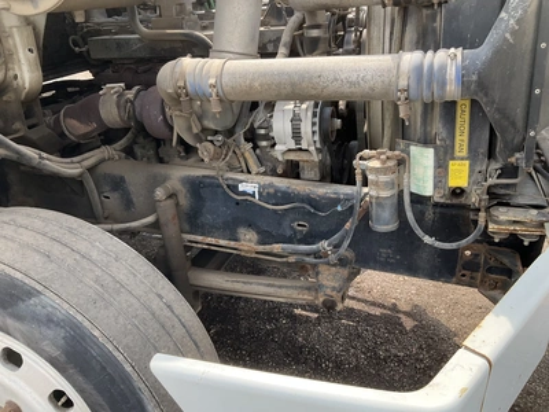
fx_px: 460
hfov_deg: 61.7
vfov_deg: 48.2
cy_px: 206
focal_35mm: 29
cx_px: 274
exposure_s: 1/442
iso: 25
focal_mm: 3
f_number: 1.8
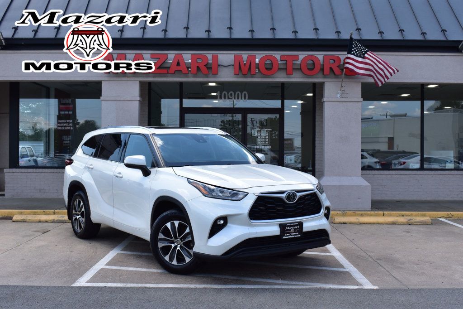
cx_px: 232
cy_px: 154
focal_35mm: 44
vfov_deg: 30.8
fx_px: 559
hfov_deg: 45.0
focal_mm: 29
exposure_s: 1/400
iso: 400
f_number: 11
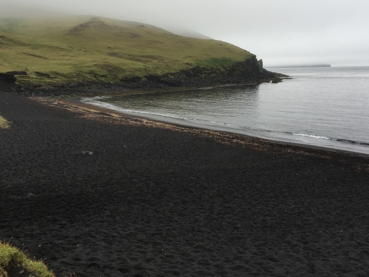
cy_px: 95
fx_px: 448
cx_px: 184
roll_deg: +0.2
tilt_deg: -4.1
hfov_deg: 44.8
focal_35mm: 42
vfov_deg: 34.1
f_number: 2.2
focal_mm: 4.15
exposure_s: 1/146
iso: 25
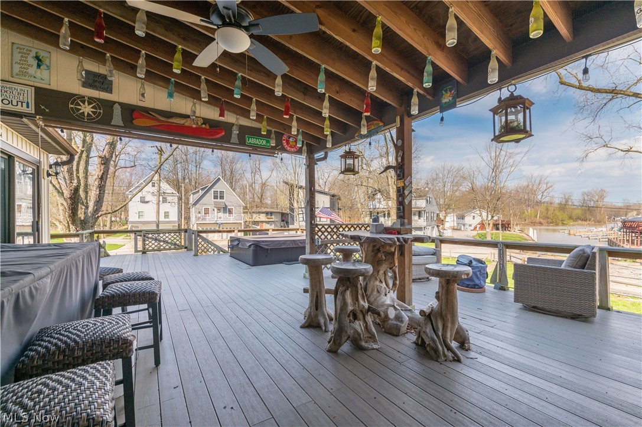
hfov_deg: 96.8
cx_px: 321
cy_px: 214
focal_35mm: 16
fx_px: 285
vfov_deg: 73.7
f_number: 9
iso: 100
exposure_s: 1/200
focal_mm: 16
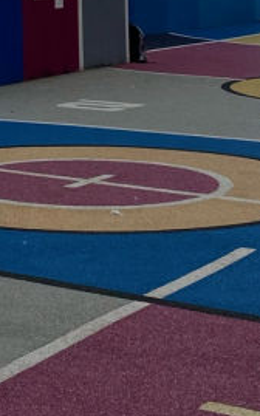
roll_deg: +1.3
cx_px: -121
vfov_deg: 16.5
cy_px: -99
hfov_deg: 10.5
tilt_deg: +3.7
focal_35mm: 121
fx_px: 1373
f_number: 1.8
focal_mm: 4.25
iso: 32
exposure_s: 1/2890
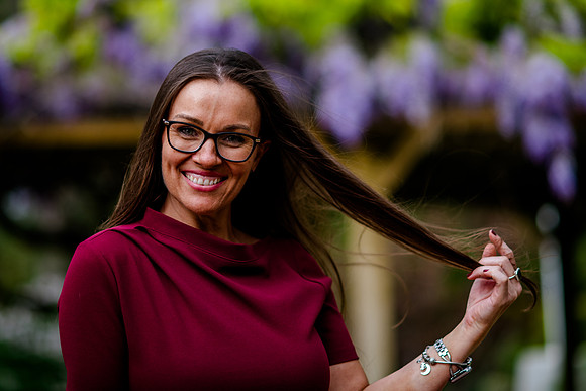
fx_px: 1921
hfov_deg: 17.3
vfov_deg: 11.6
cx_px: 269
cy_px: 176
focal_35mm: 118
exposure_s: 1/400
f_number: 2
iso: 200
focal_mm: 105
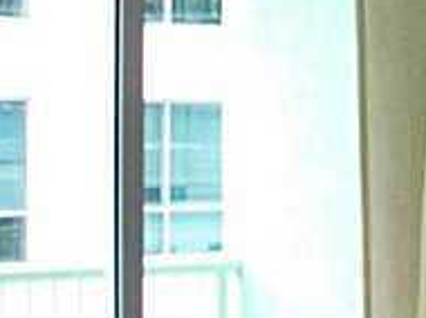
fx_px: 1917
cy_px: 215
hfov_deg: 11.6
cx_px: 803
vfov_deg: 9.5
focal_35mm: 156
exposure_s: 1/50
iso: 200
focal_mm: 6.2
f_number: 2.8
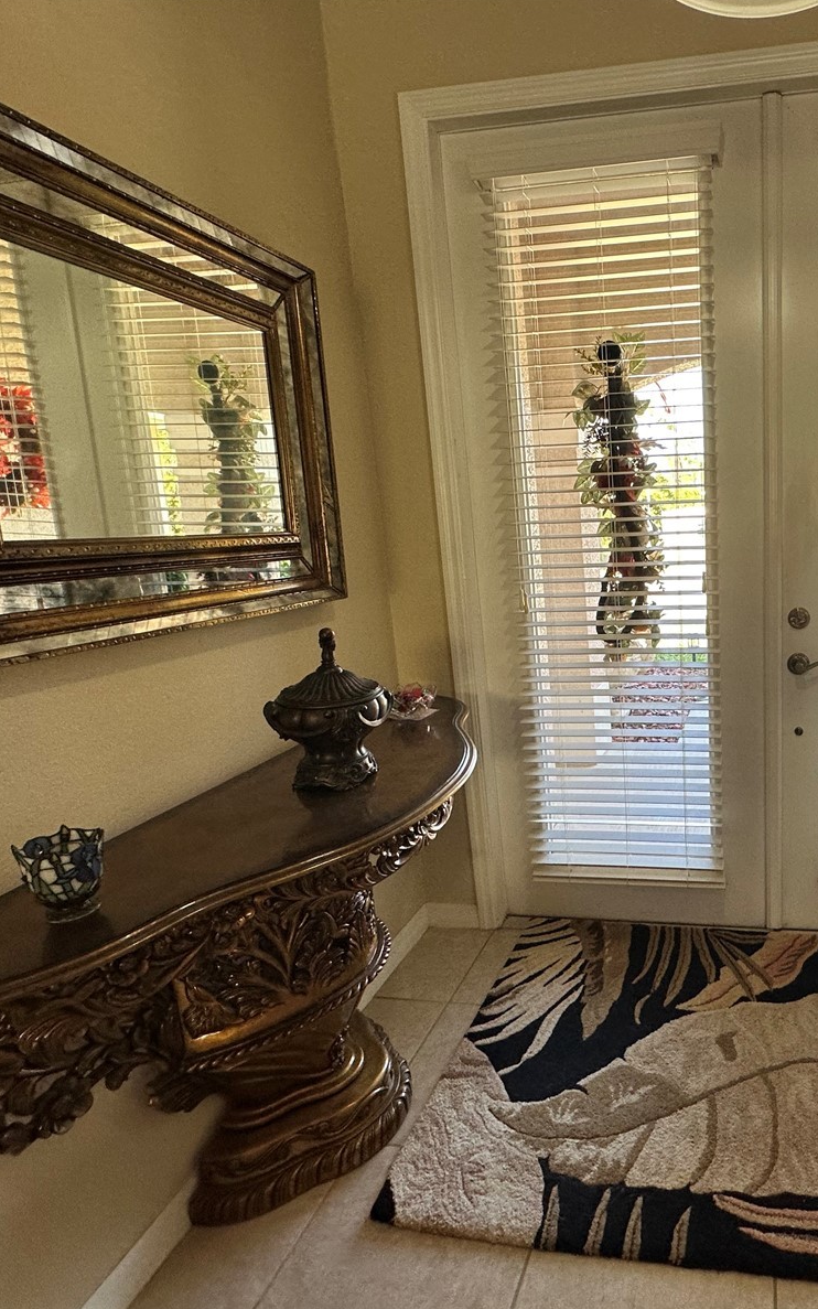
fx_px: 713
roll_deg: +1.7
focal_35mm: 20
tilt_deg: -11.4
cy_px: 657
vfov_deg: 85.1
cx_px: 666
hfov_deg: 55.1
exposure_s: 1/120
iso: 125
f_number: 2.2
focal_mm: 2.22
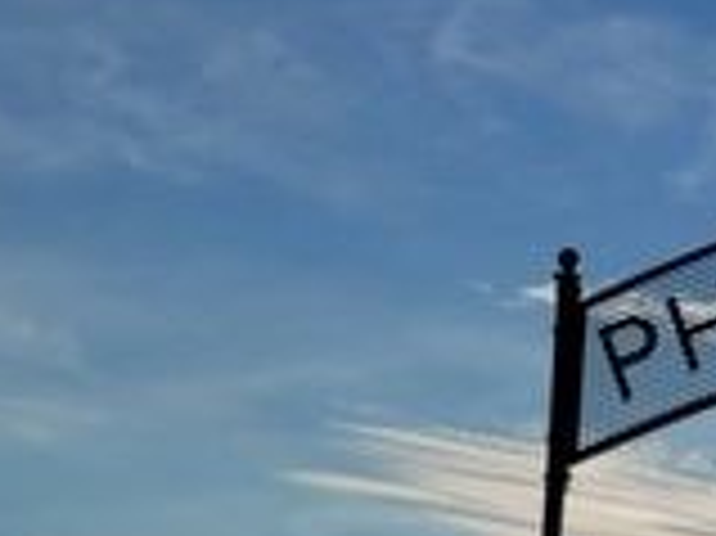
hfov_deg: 13.2
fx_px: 2708
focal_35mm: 131
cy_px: 802
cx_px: 1391
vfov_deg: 10.9
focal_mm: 5.4
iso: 40
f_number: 1.8
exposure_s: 1/2790
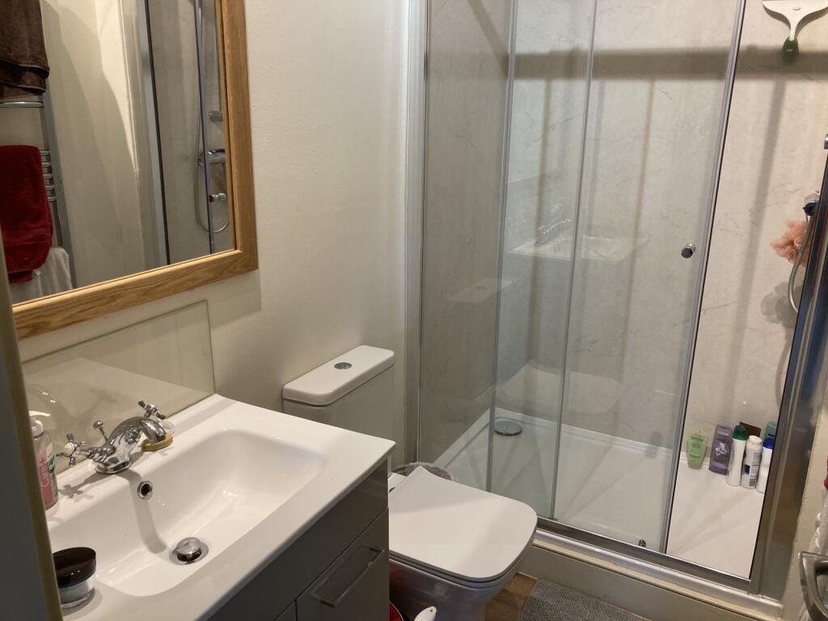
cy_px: 310
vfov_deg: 49.7
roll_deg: -0.9
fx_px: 670
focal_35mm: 28
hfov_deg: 63.4
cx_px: 414
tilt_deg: -17.5
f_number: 1.8
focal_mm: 3.99
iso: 80
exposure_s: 1/87
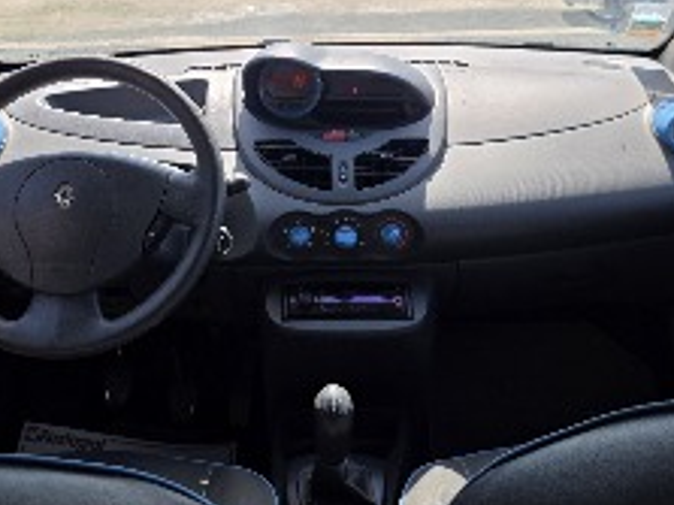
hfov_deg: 43.9
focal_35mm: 43
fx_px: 837
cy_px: 73
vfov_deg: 32.3
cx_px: 320
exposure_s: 1/1925
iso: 80
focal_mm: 6.25
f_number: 1.7
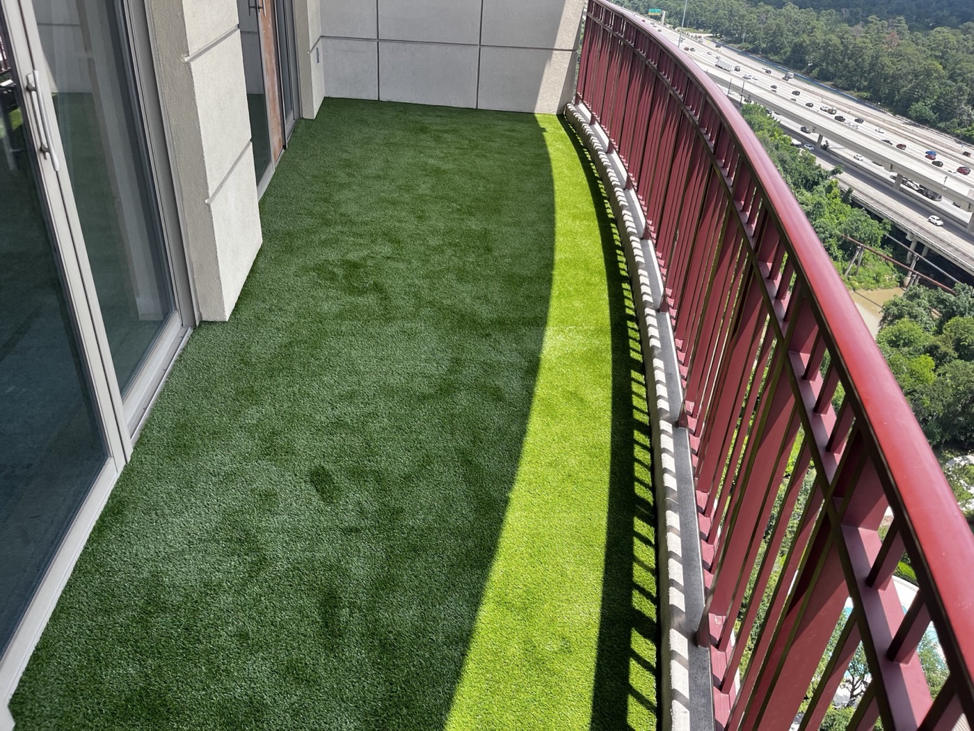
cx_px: 487
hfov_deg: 67.3
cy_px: 366
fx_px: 732
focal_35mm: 26
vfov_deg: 53.1
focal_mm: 5.1
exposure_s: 1/816
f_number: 1.6
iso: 50
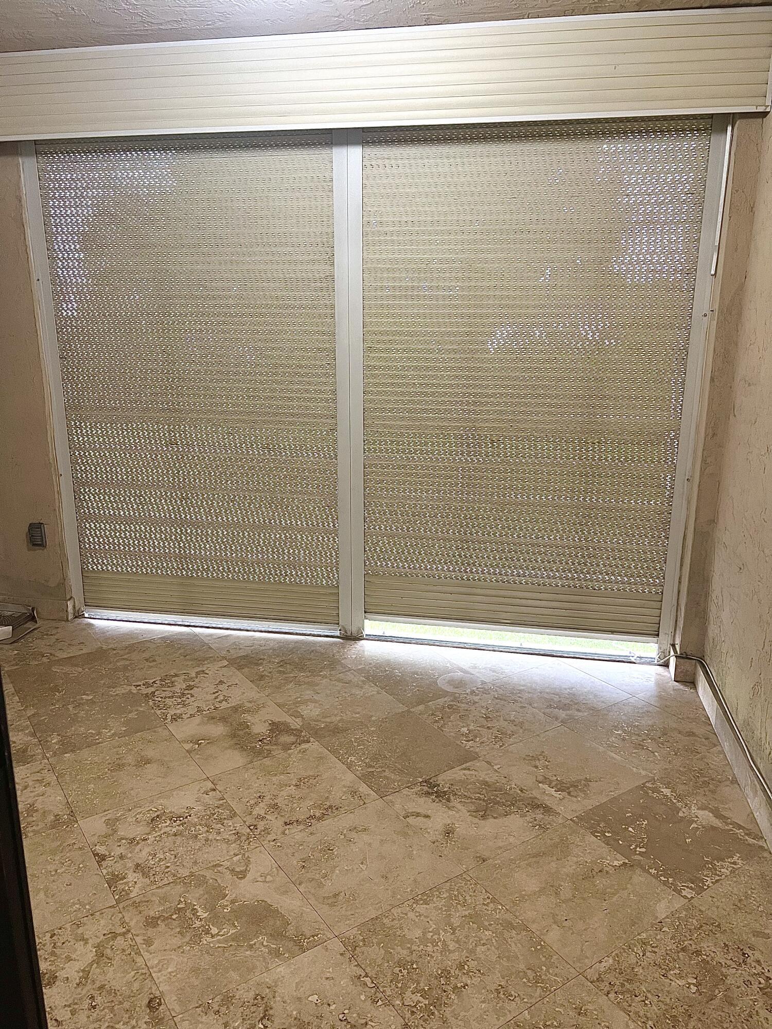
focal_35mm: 26
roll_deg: -1.0
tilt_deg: -14.6
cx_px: 386
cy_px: 514
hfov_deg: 53.1
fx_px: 773
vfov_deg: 67.3
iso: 250
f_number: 1.5
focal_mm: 5.7
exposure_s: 1/60
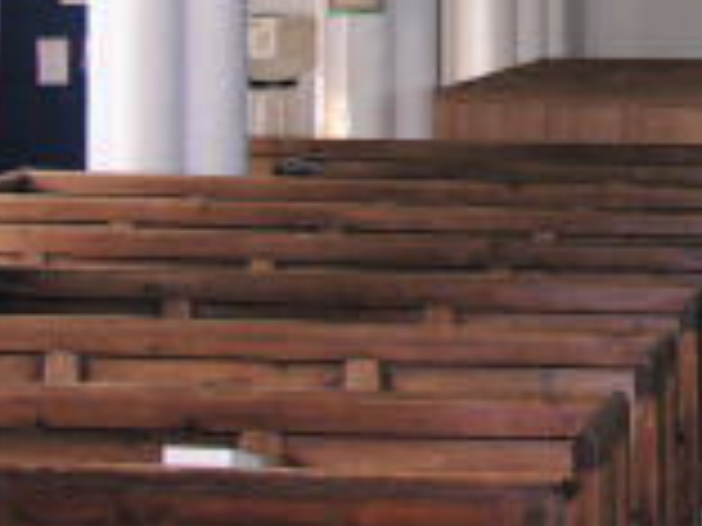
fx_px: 2089
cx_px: 999
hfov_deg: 17.5
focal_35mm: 103
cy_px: -128
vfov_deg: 13.9
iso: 137
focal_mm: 8.9
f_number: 2.8
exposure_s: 1/60.1
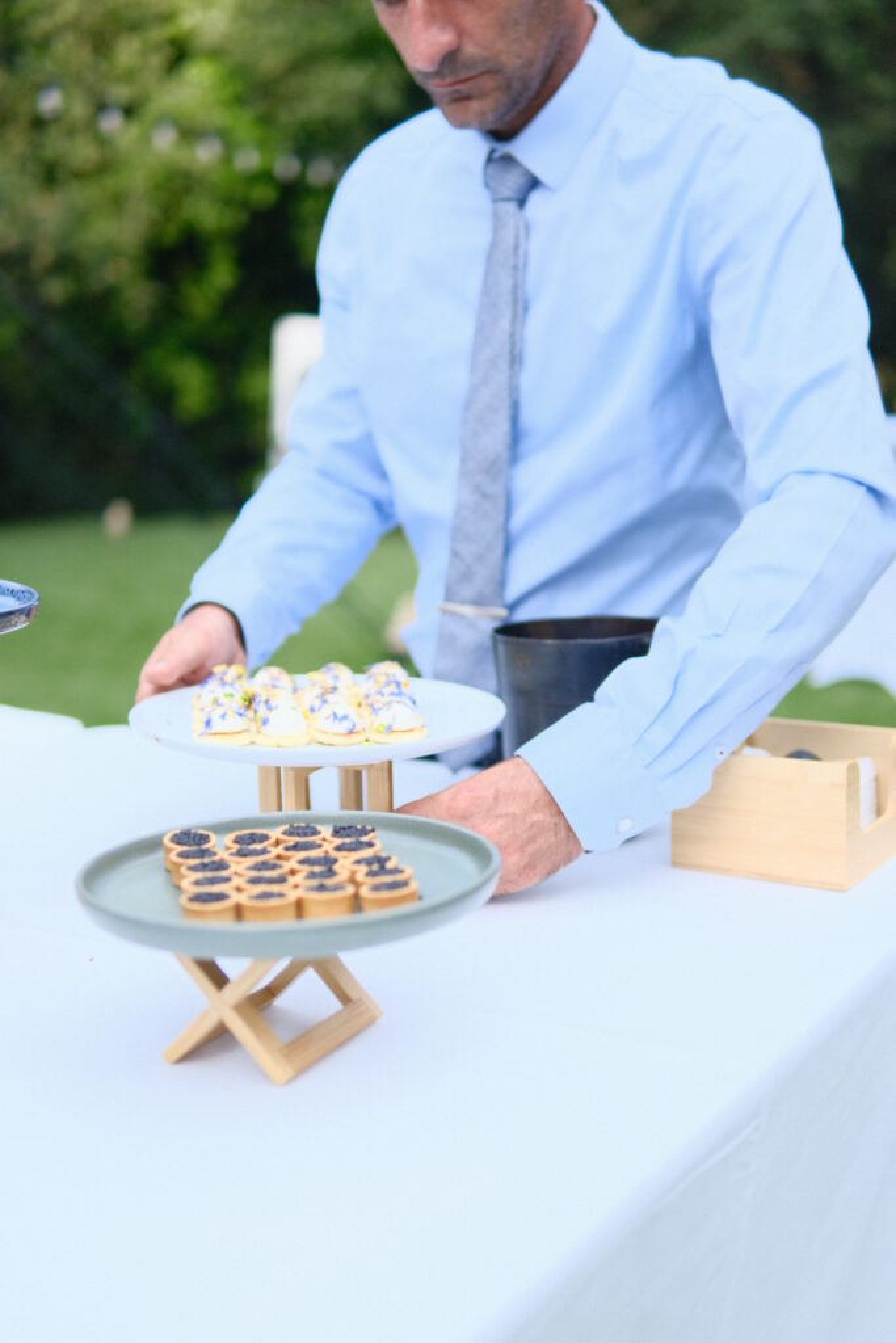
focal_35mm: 45
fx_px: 1679
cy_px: 672
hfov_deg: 29.9
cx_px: 448
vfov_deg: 43.6
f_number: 1.4
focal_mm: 30
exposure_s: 1/8000
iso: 640
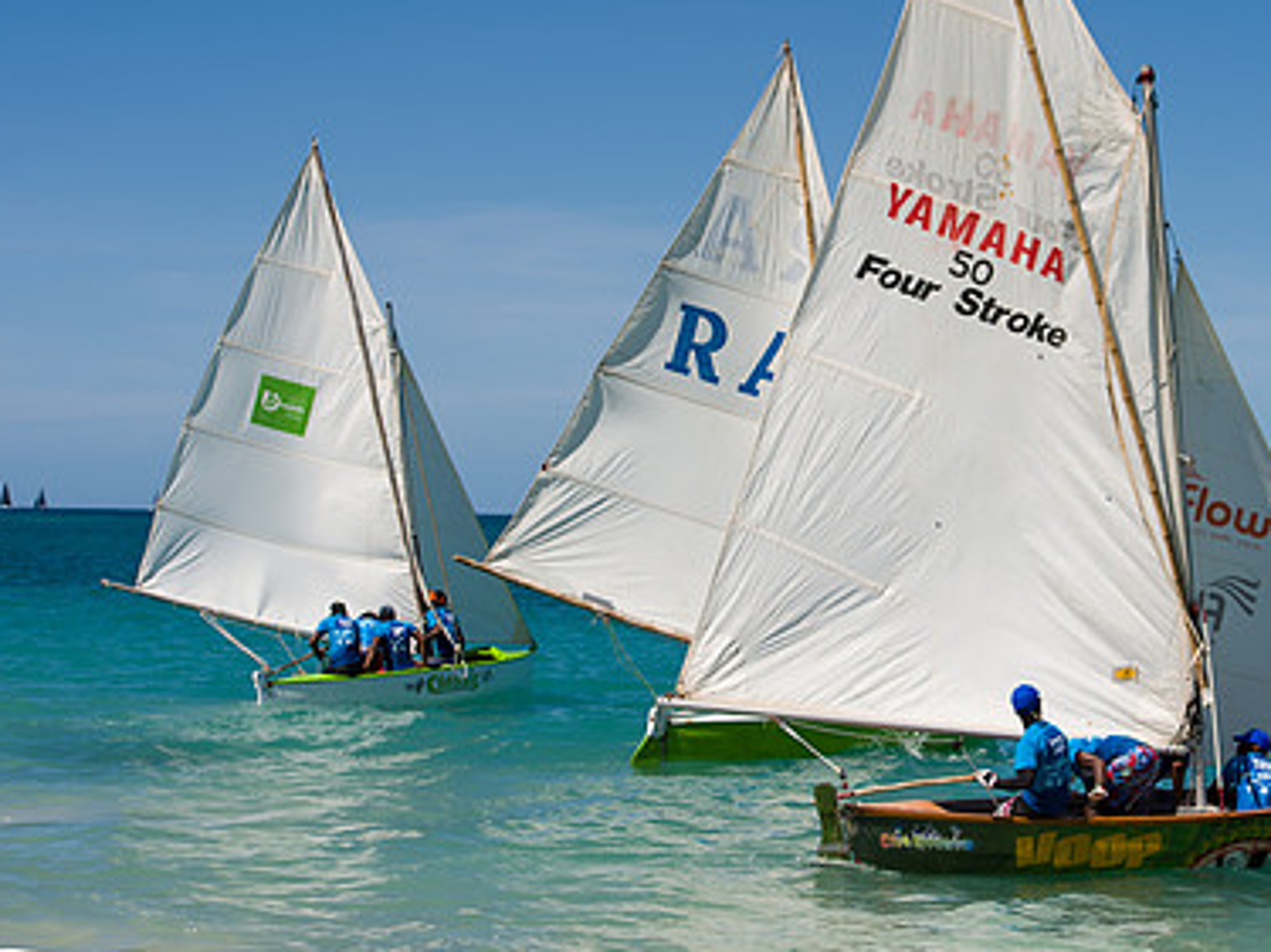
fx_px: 3817
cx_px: 885
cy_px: 447
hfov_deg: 18.8
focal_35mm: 104
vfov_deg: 14.2
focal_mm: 70
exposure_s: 1/800
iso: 100
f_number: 8
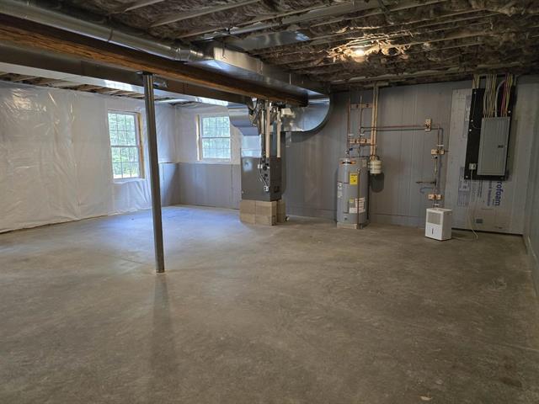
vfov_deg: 58.9
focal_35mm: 23
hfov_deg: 73.9
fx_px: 358
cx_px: 270
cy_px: 202
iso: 1000
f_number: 1.7
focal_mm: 6.3
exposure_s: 1/120
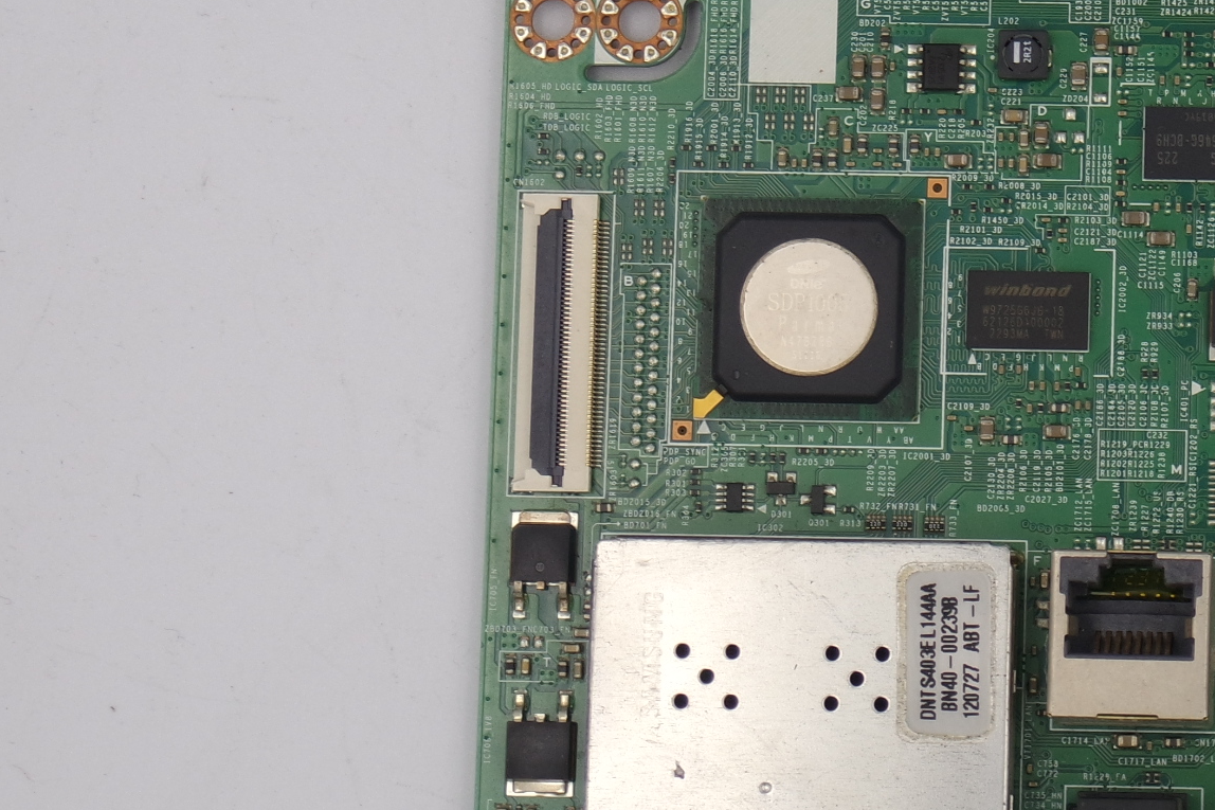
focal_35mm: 140
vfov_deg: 9.8
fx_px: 4724
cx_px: 1293
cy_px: 230
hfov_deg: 14.4
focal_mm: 20
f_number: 5
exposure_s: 1/125
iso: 160
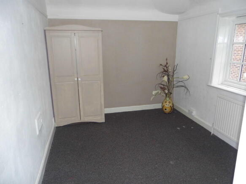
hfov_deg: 69.4
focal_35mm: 25
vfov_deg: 54.9
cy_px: 92
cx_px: 123
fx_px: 178
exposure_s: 1/60
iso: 200
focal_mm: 4.5
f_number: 3
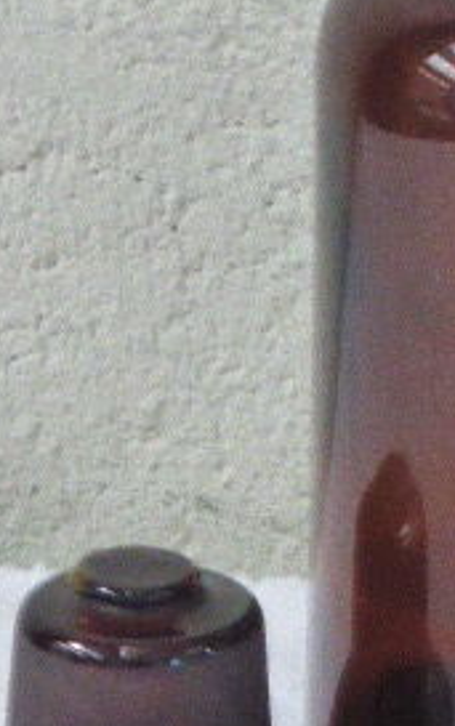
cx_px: 458
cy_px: 269
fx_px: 5467
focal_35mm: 276
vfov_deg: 7.6
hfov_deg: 4.8
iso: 1600
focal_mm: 18.2
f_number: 5.3
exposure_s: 1/30
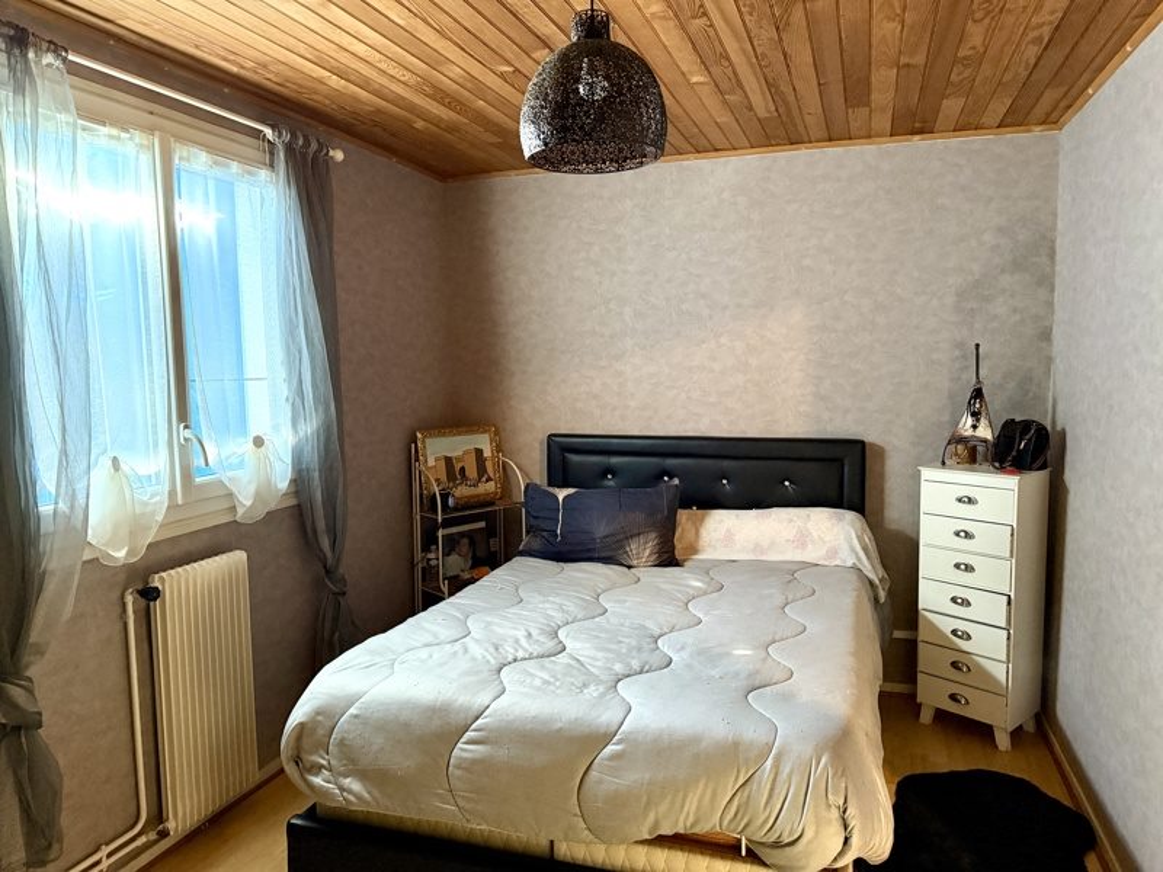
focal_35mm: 24
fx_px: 806
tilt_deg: -5.3
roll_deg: +0.3
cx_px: 582
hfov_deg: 71.6
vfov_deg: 56.8
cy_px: 436
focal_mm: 6.76
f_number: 1.78
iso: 800
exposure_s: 1/43
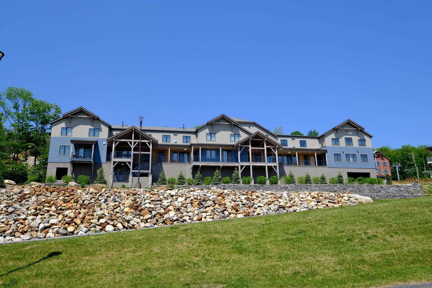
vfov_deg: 49.5
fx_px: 312
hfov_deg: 69.4
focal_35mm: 26
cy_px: 144
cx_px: 216
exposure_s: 1/600
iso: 160
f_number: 5.6
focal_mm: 17.4
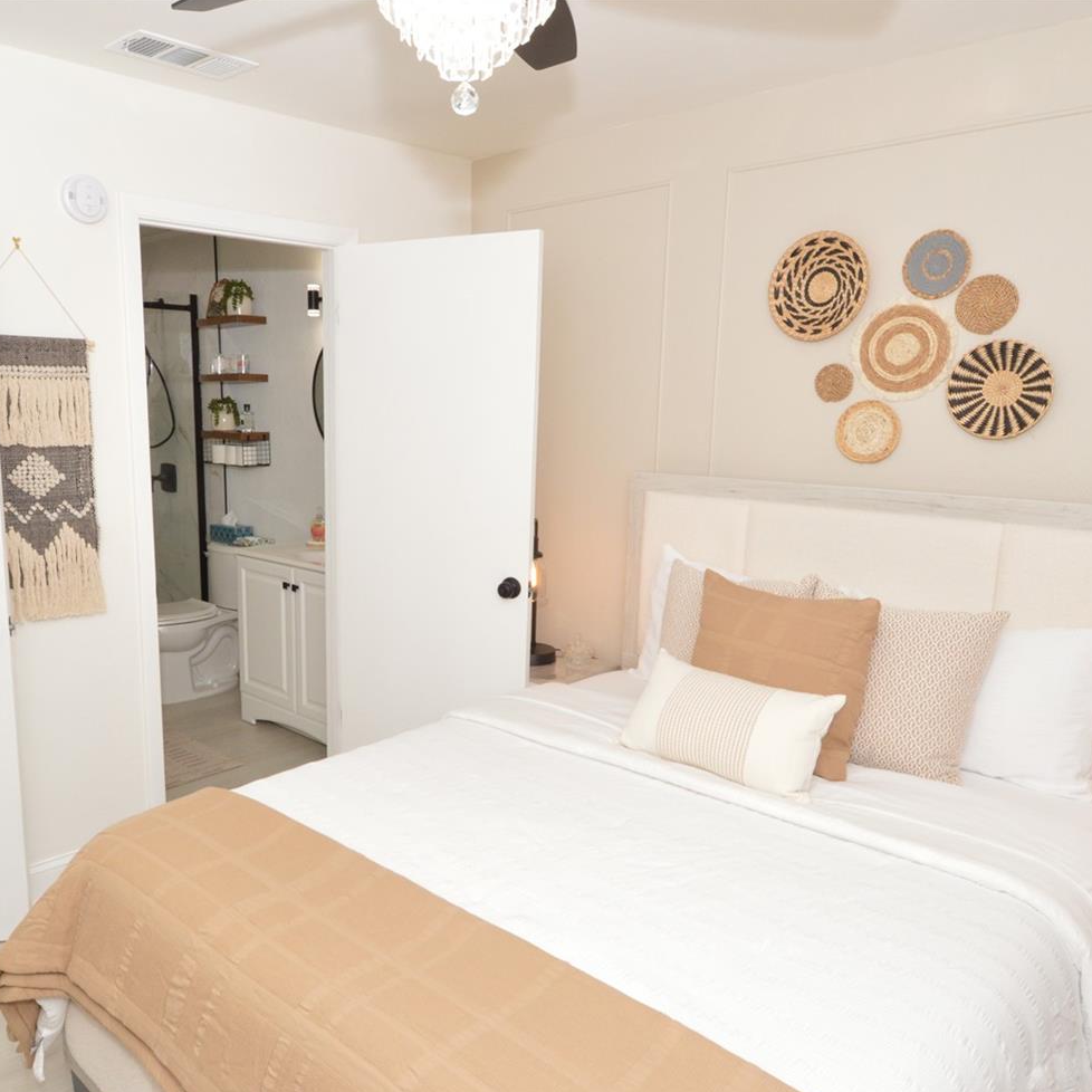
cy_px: 589
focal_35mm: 25
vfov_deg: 62.8
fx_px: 892
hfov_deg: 62.3
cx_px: 429
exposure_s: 1/80
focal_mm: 12
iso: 800
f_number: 9
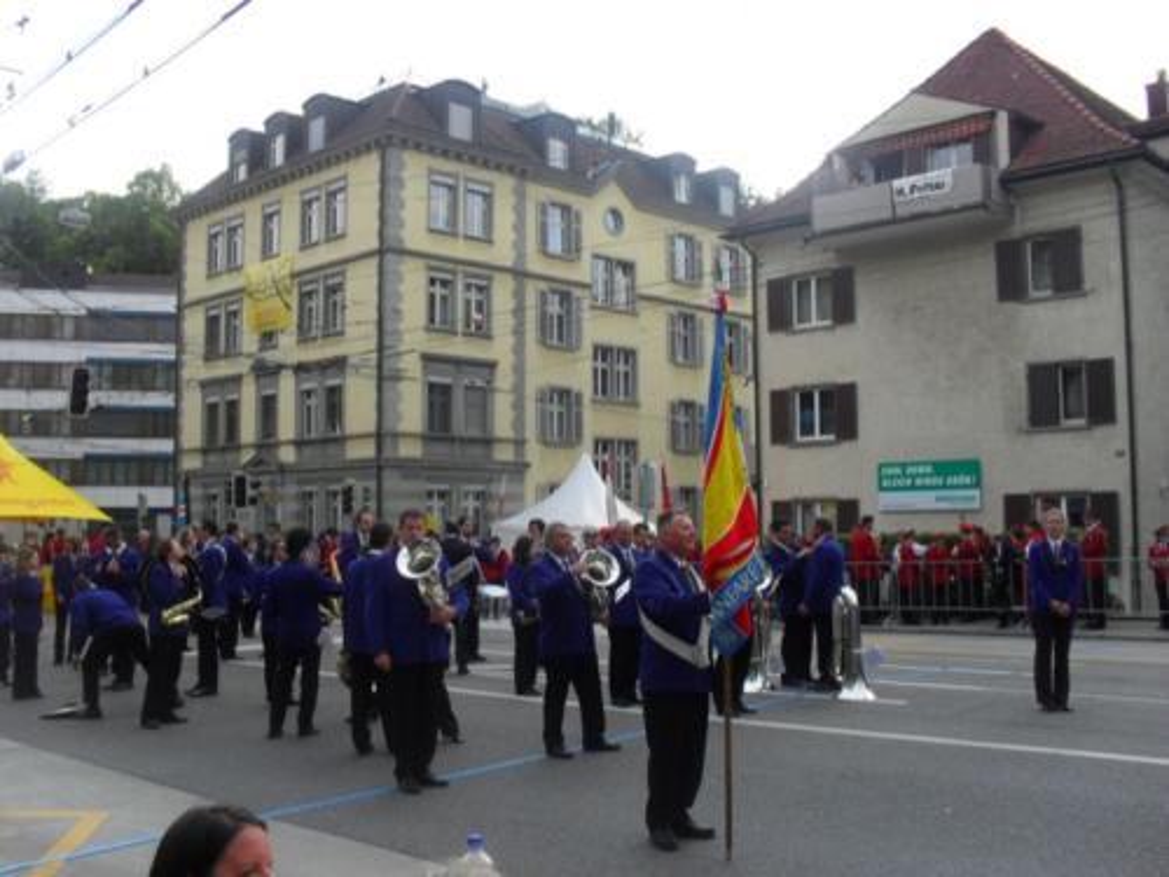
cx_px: 584
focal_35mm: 35
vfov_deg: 40.7
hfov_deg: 52.6
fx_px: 1182
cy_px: 438
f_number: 3.2
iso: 100
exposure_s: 1/180
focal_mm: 6.3
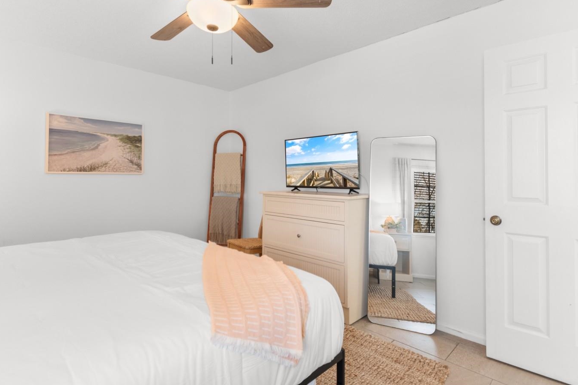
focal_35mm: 18
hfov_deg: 90.0
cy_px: 171
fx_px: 289
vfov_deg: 67.2
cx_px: 286
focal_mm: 10
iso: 100
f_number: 5.6
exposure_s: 1
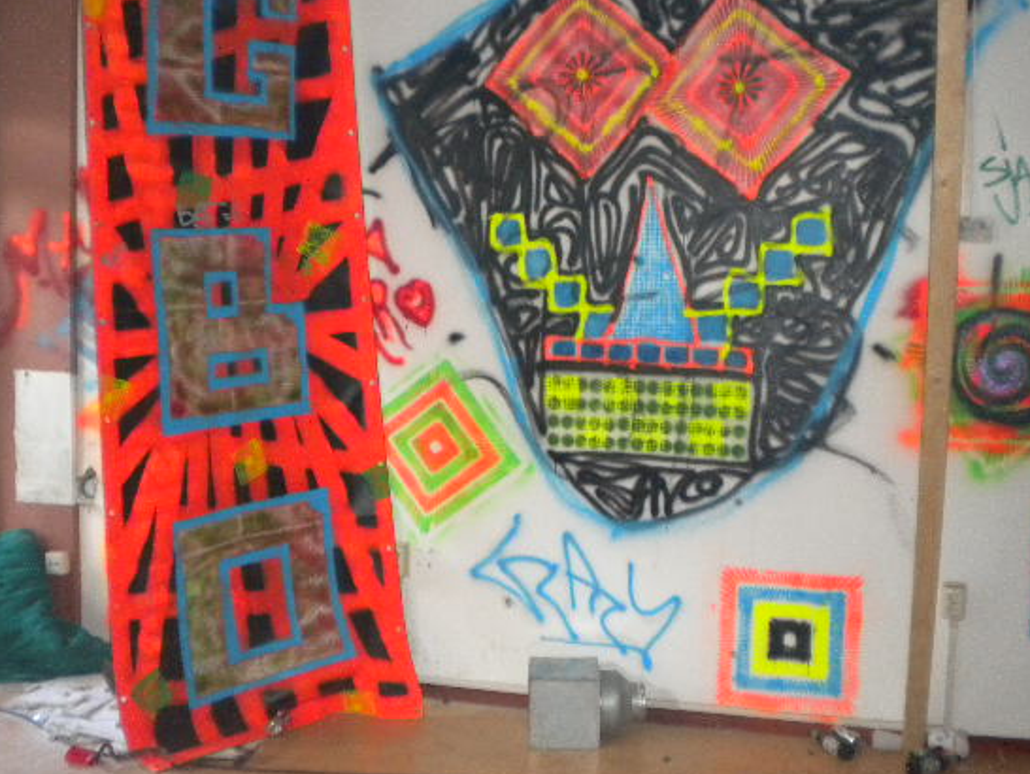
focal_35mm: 41
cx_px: 506
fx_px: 1220
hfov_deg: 45.8
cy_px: 332
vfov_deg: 35.1
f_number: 3.1
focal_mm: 6.3
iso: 400
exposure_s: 1/30
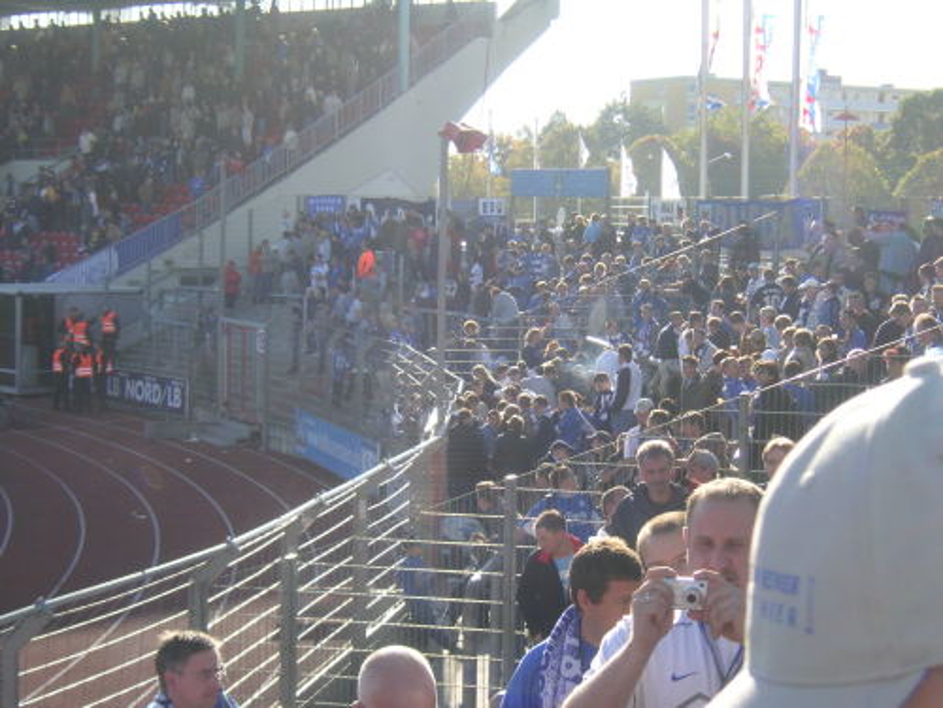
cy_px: 354
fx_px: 2070
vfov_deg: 19.4
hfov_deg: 25.7
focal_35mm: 76
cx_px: 472
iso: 50
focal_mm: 12.6
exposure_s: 1/250
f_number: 4.4
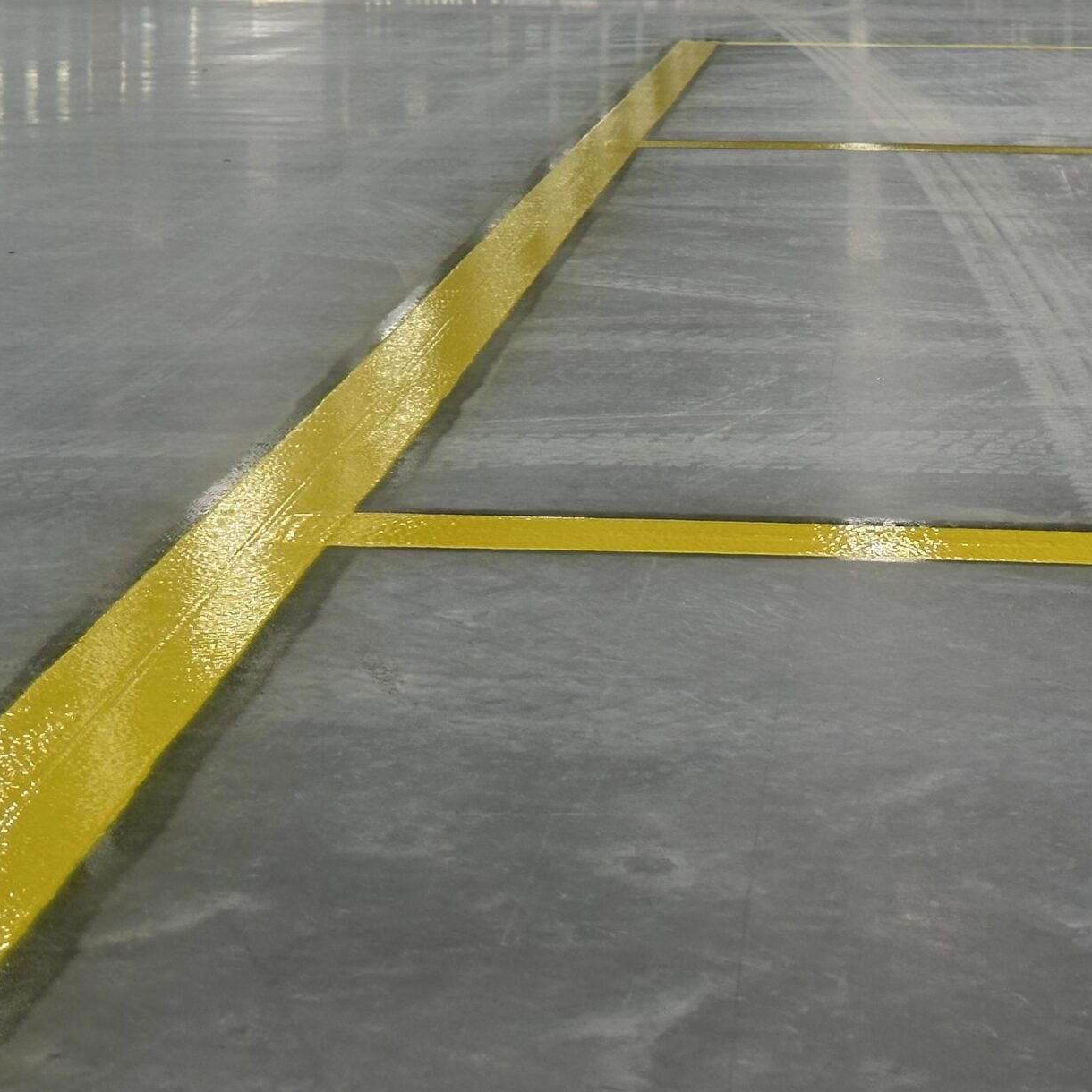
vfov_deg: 19.3
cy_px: 242
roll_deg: -1.5
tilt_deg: -8.2
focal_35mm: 89
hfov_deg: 19.5
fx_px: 3176
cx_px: 700
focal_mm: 6.86
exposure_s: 1/101
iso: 80
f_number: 1.78
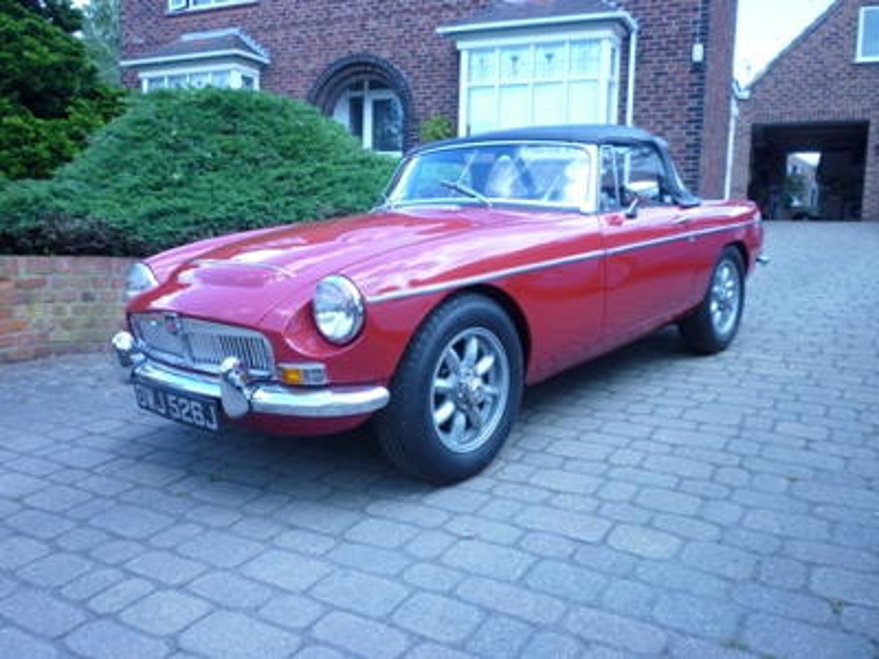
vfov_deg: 48.2
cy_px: 330
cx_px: 440
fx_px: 736
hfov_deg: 61.7
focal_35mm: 29
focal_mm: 5.2
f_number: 3.3
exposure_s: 1/125
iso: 80
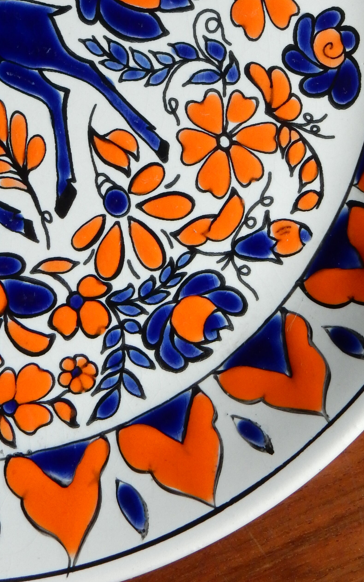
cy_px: 95
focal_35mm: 83
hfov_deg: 15.7
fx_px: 1317
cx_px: 236
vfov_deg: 24.4
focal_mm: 7.6
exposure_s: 1/50
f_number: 4.2
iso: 320
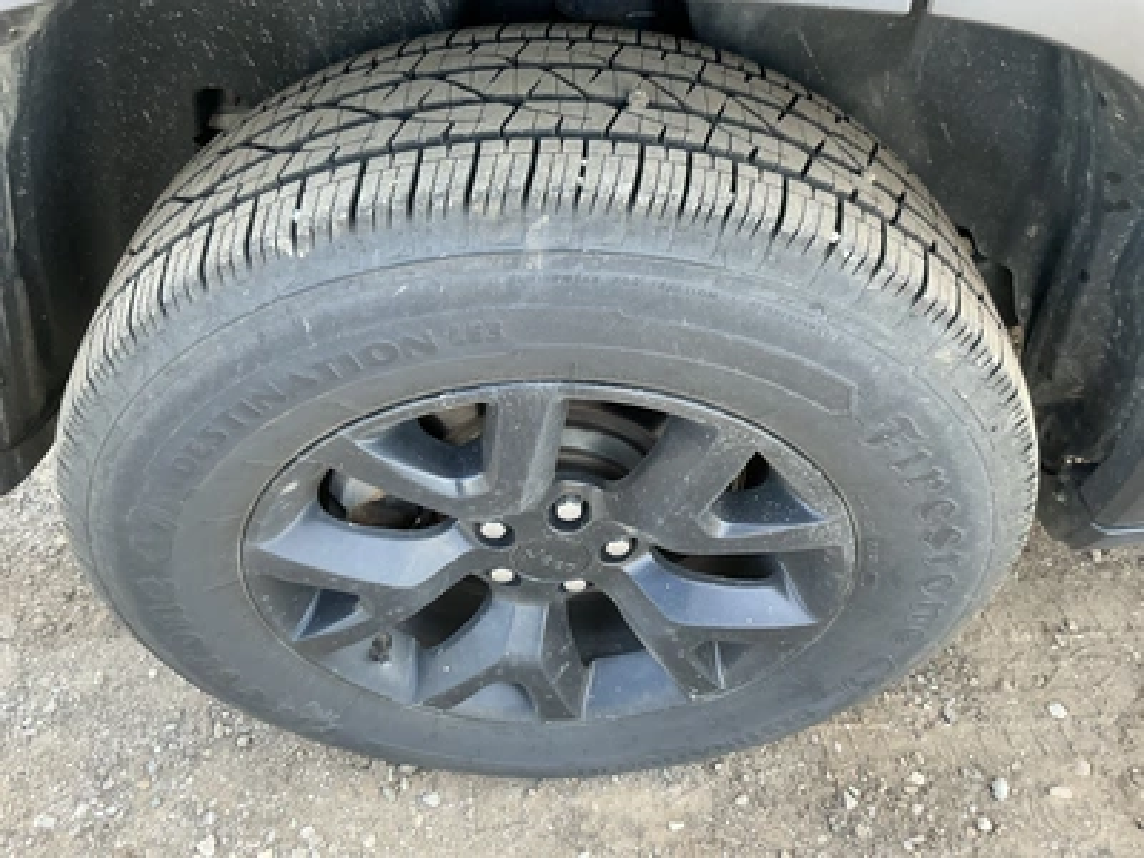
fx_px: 925
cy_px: 429
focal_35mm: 28
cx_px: 572
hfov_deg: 63.4
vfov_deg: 49.7
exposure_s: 1/122
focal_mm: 3
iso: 64
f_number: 1.8
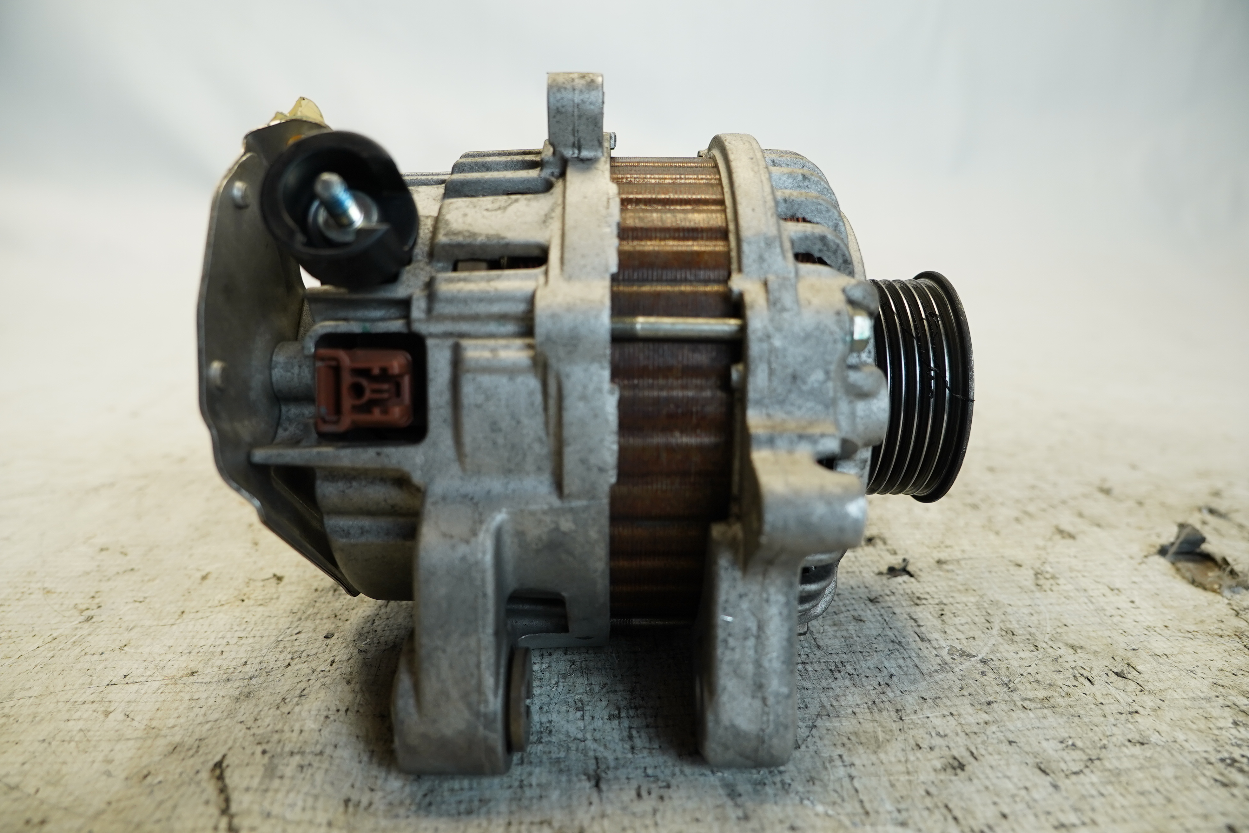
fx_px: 833
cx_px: 624
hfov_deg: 73.7
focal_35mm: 24
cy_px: 416
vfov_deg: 53.1
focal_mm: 16
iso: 500
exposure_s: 1/160
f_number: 4
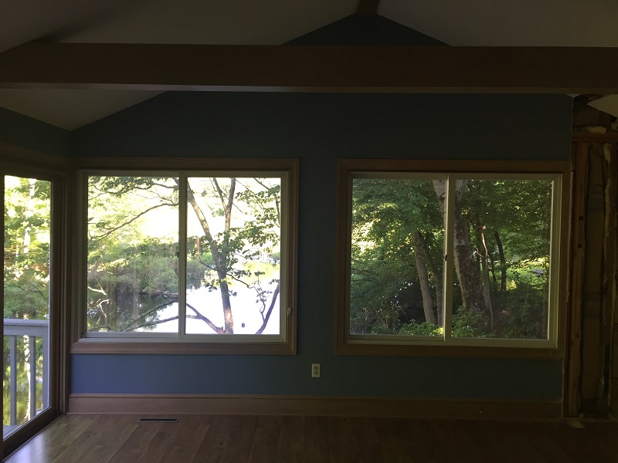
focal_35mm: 29
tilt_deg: -1.0
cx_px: 309
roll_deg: -1.5
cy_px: 232
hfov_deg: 61.7
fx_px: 518
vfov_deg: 48.2
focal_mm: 4.15
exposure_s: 1/30
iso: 64
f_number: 2.2
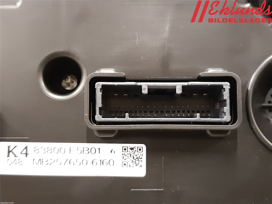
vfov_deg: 53.1
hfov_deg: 67.3
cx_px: 136
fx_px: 204
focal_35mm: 26
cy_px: 102
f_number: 1.7
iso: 500
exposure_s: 1/25
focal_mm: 3.93
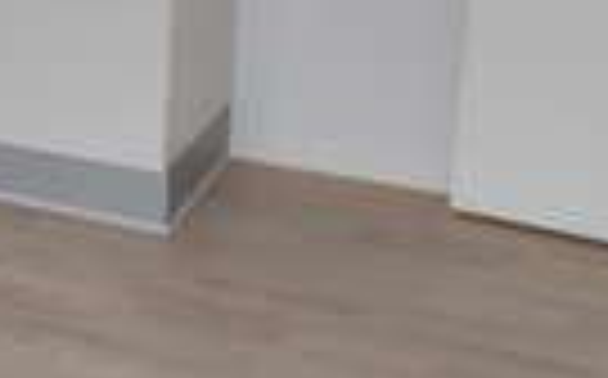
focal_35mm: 95
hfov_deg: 20.9
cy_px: -63
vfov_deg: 13.4
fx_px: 1572
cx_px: -50
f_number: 4.5
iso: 400
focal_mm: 20
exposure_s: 1/40
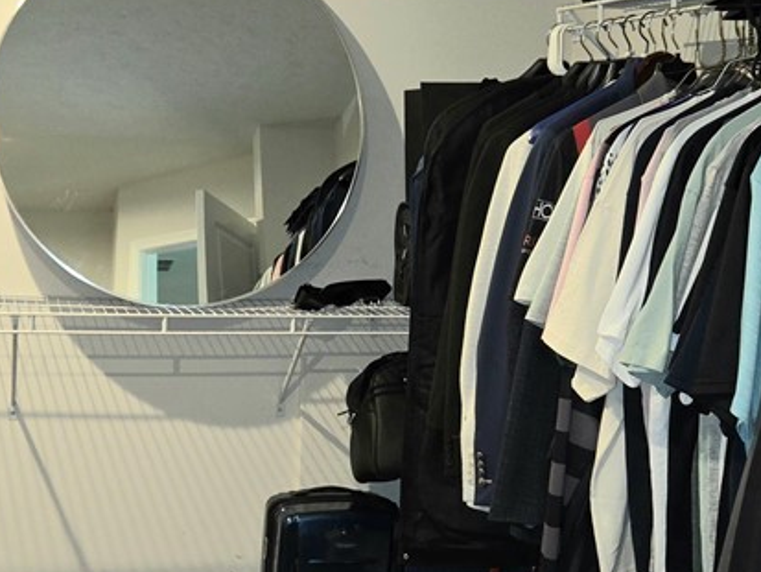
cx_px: 300
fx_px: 1253
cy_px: 360
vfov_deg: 25.6
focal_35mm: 57
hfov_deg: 33.7
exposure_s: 1/24
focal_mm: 5.4
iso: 100
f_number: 1.8
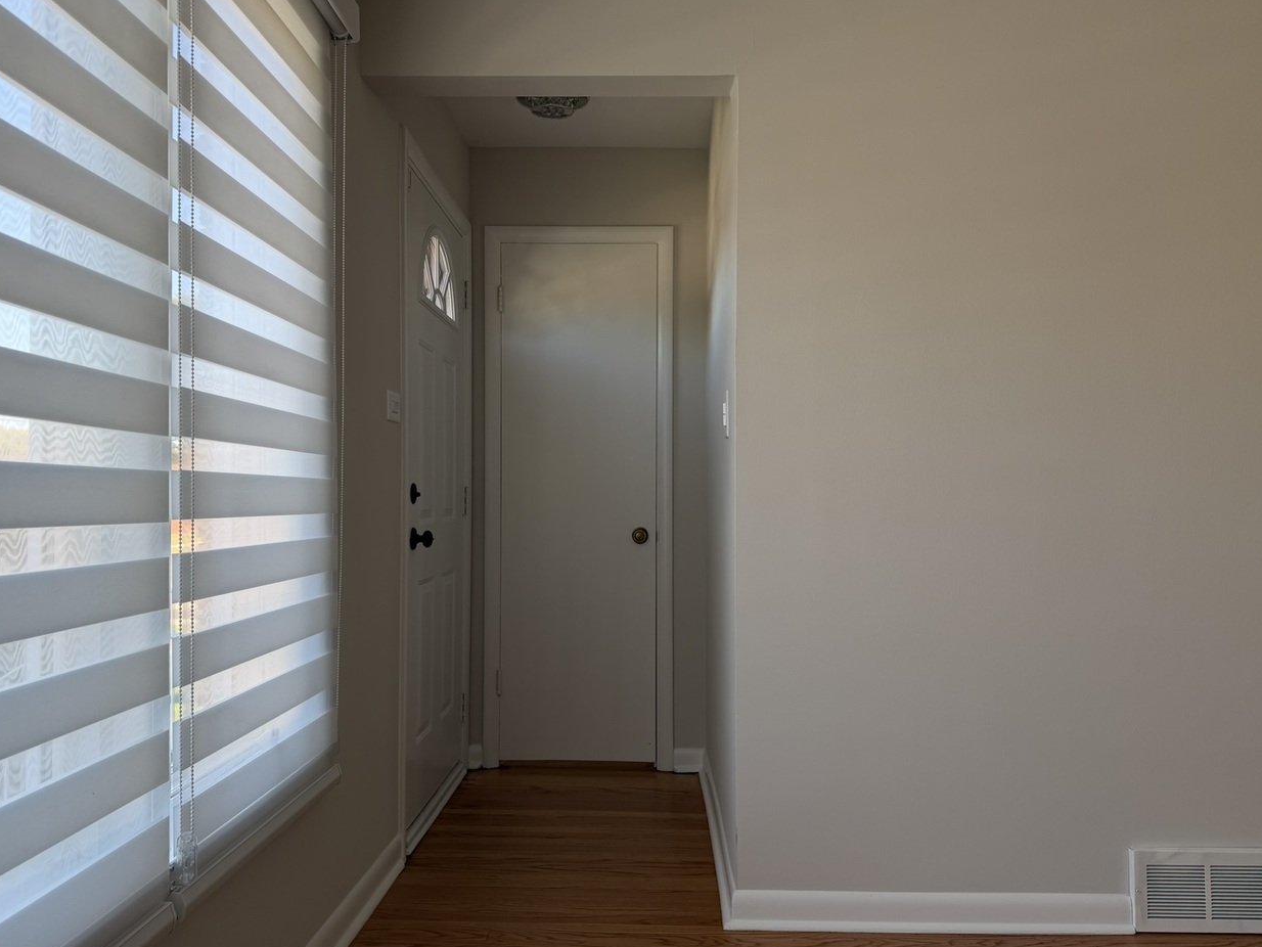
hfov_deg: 63.4
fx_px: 1021
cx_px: 617
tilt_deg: +2.6
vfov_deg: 49.8
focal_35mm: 28
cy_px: 484
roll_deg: -1.2
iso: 80
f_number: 1.78
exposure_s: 1/170
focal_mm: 6.76
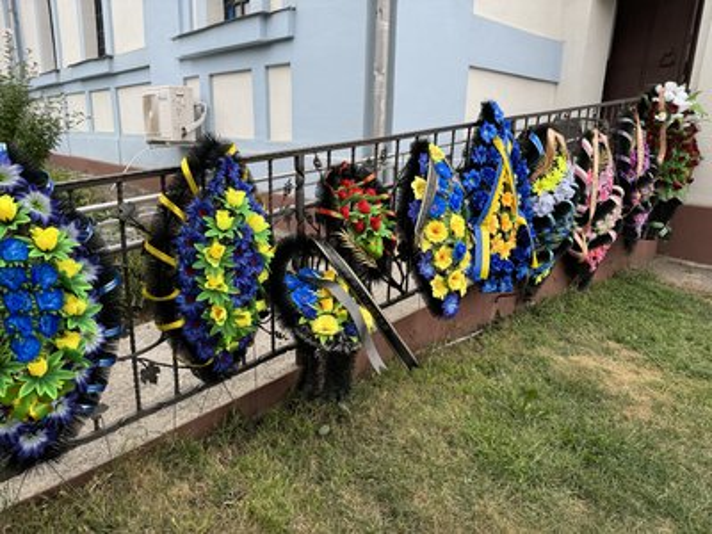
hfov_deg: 71.6
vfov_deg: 56.8
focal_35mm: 24
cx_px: 356
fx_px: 494
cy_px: 267
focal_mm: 6.86
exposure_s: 1/802
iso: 80
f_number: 1.78
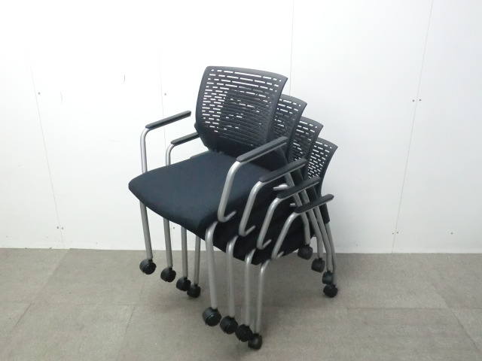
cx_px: 241
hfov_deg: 56.8
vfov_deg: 44.2
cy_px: 180
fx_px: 446
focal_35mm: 32
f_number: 3.5
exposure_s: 1/30
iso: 800
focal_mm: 5.8
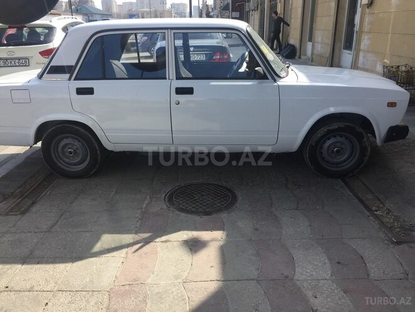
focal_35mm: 29
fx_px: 348
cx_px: 208
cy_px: 156
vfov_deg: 48.2
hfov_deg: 61.7
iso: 32
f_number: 2.2
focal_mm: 4.15
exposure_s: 1/942
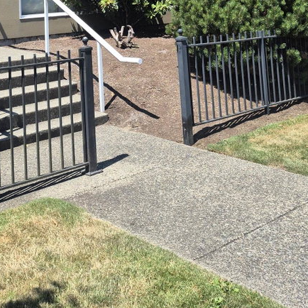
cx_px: 116
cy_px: -42
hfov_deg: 33.9
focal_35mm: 50
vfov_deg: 30.1
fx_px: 503
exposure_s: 1/1168
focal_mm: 5.4
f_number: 1.8
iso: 25
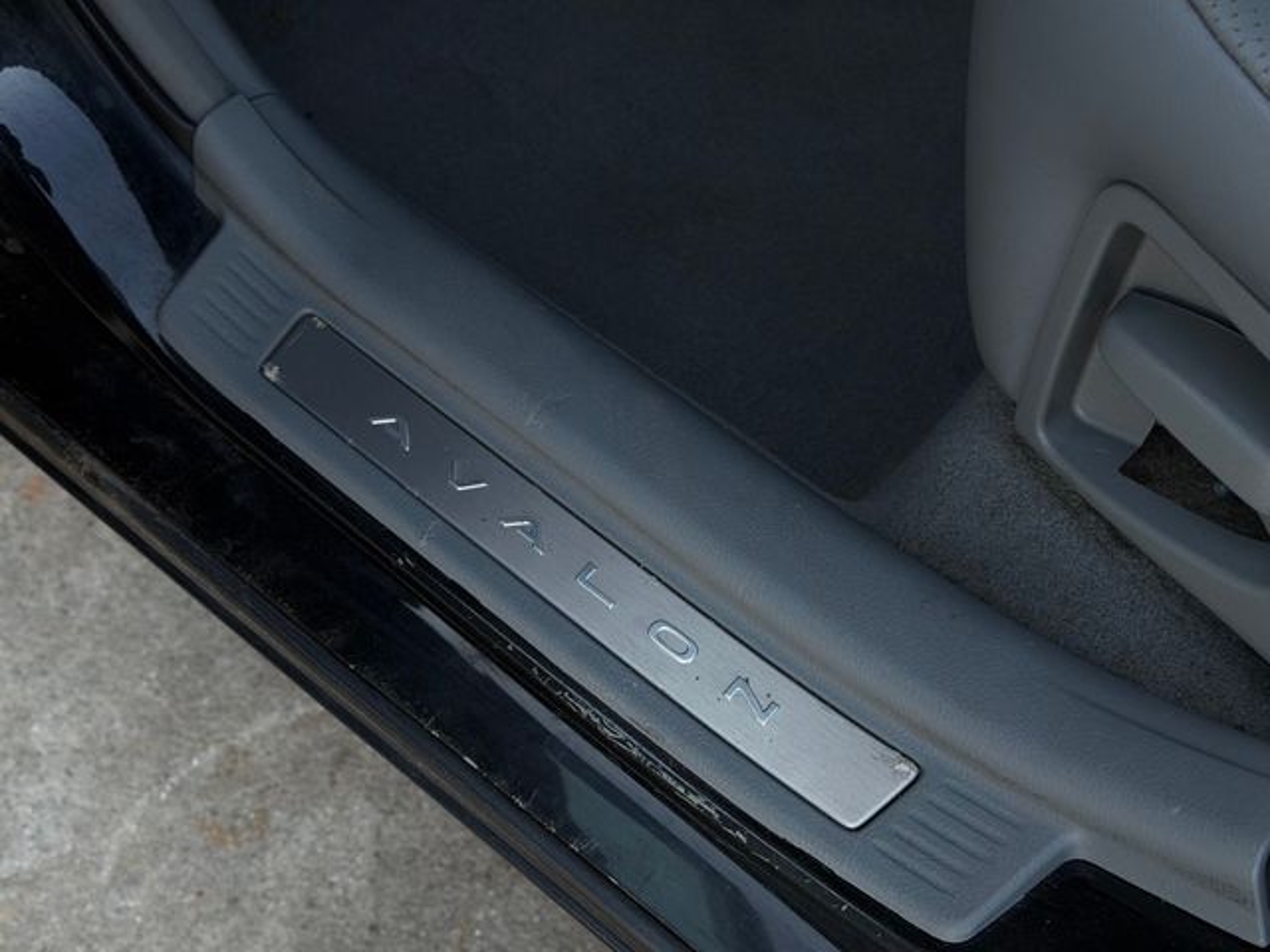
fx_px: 1761
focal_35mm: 48
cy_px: 476
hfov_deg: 39.7
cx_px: 635
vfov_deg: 30.3
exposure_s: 1/396
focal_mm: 6.76
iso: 64
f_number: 1.78
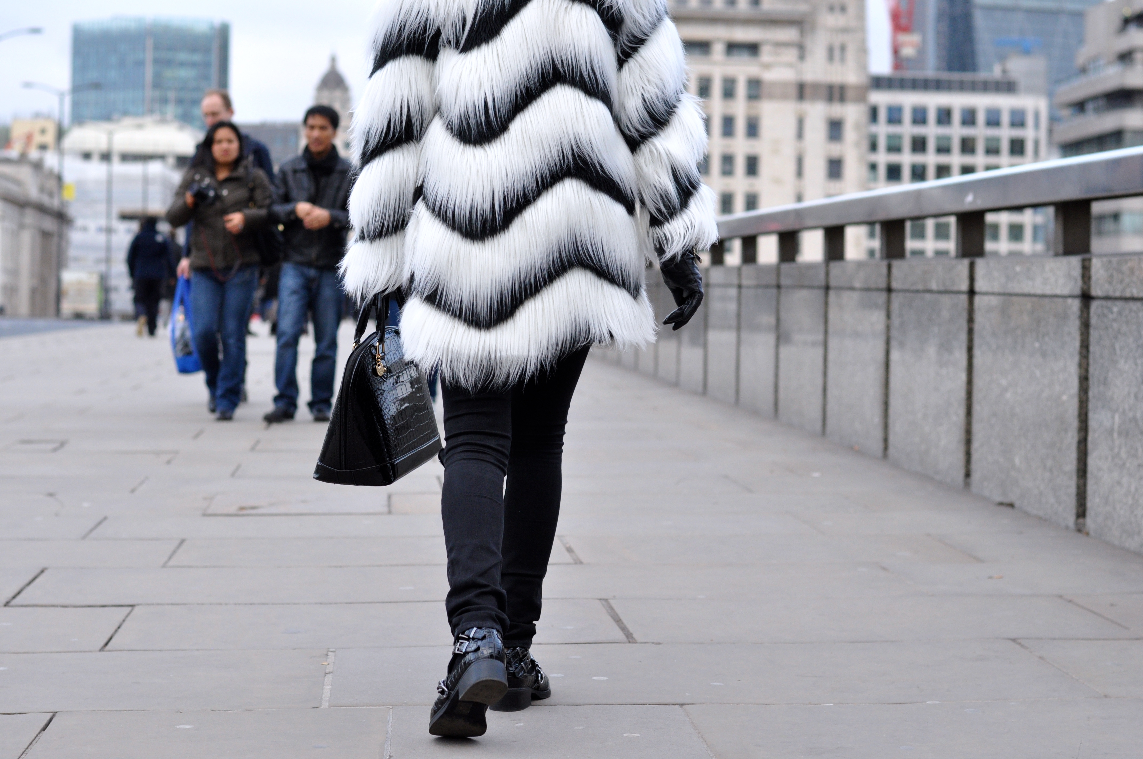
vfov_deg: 18.1
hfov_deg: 27.0
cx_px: 572
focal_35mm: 75
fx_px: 2378
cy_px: 380
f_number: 4
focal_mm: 50
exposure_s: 1/1000
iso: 640
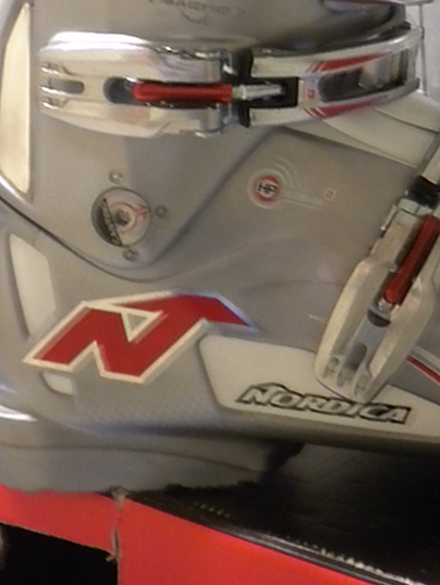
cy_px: 39
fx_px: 1321
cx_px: 335
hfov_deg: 18.8
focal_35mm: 78
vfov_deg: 24.2
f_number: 3.5
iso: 413
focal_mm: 7.4
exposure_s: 1/8.8
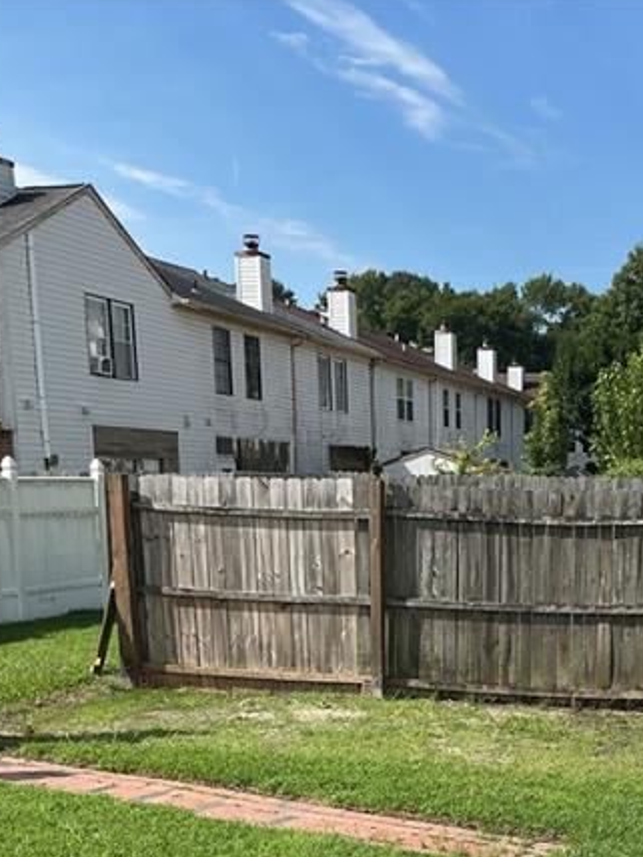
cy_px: 763
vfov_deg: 34.8
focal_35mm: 52
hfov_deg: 27.3
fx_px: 1288
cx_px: 547
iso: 25
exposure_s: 1/1848
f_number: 1.8
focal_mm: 3
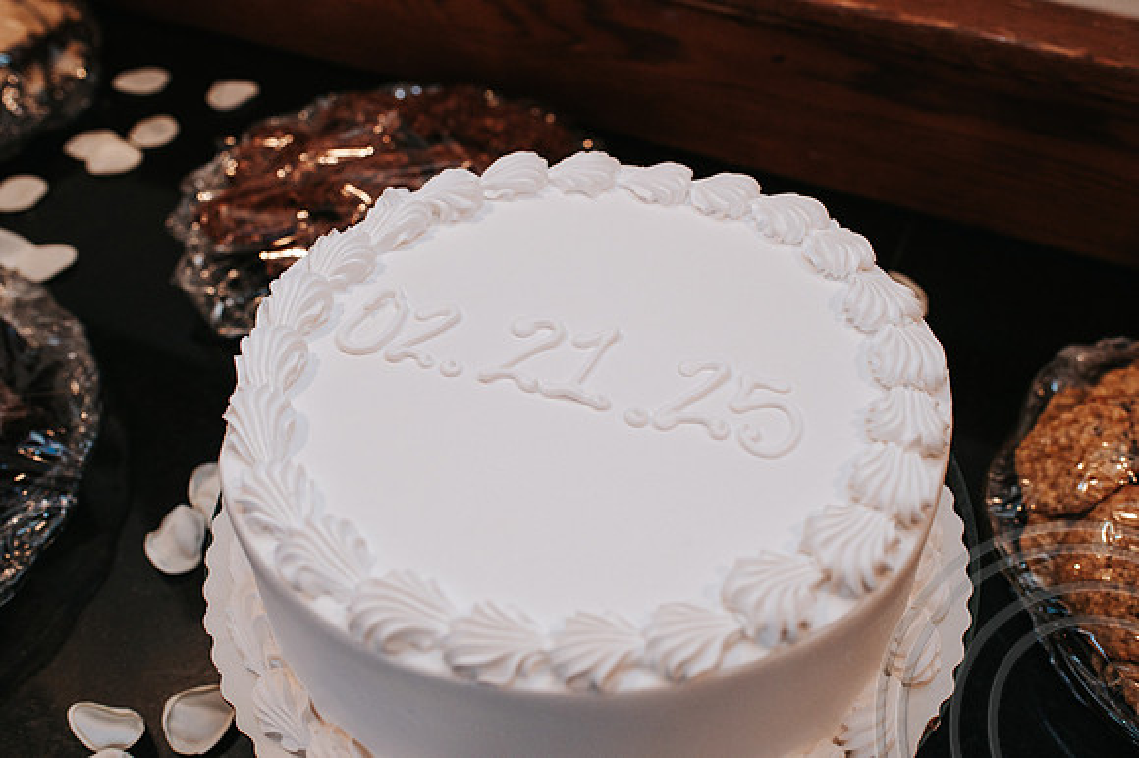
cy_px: 360
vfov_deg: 36.2
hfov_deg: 52.3
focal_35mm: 37
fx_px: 1161
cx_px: 588
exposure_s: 1/200
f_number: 4.5
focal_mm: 35
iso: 800
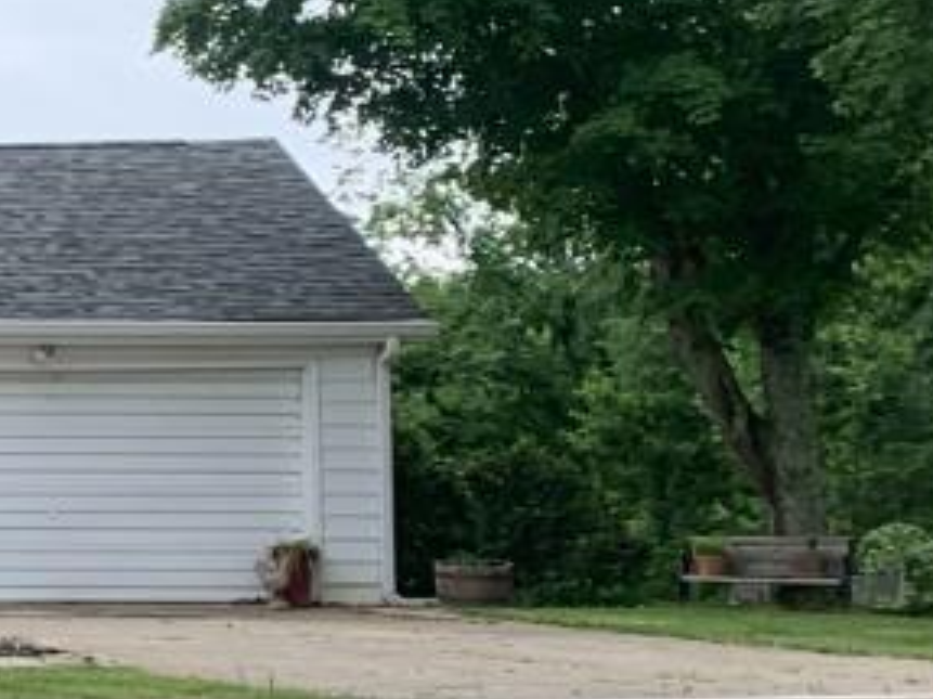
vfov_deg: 10.9
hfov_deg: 13.0
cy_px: 297
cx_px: -793
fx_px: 3664
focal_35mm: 136
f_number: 1.8
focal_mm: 4.25
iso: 50
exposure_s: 1/121
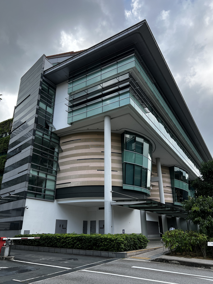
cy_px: 142
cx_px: 106
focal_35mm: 26
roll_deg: +0.2
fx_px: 213
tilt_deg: +22.4
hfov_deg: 53.1
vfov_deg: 67.3
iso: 50
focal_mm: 5.7
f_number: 1.5
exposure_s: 1/1295
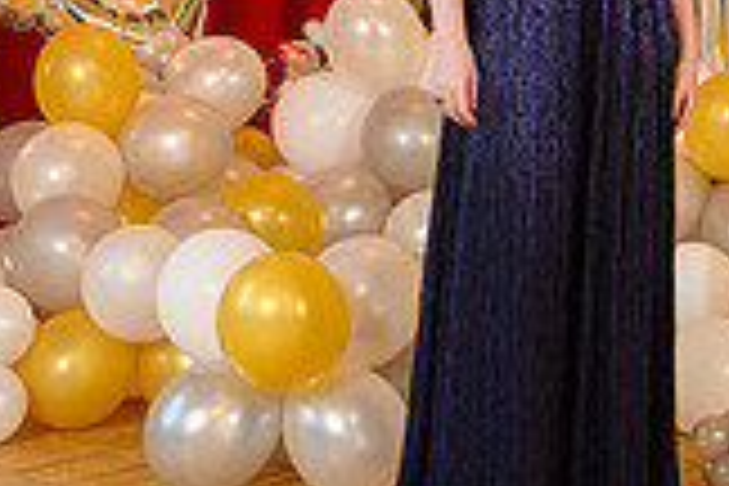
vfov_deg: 10.7
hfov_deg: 16.3
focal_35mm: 125
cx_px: 549
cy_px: -153
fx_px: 2531
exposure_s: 1/100
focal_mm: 35
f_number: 3.5
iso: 1250
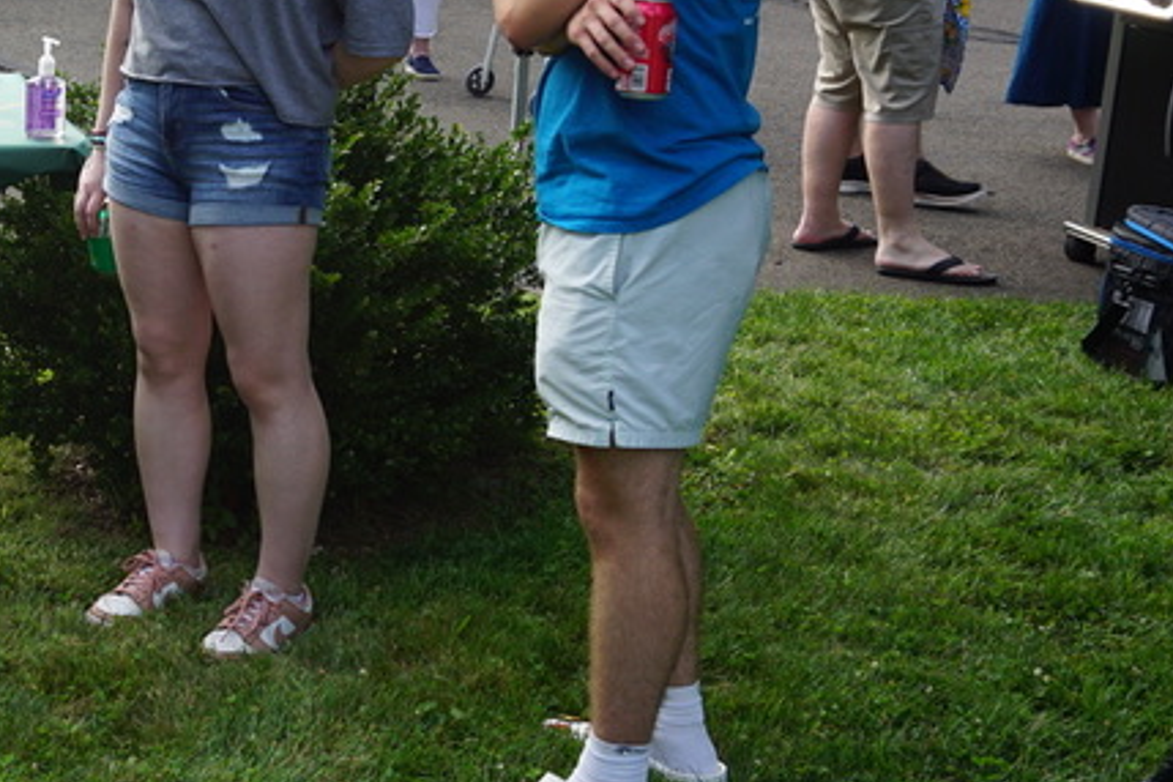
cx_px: -123
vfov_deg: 17.7
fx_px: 2476
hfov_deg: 24.8
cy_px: 118
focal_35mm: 76
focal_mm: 20
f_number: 6.3
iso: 100
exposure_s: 1/80
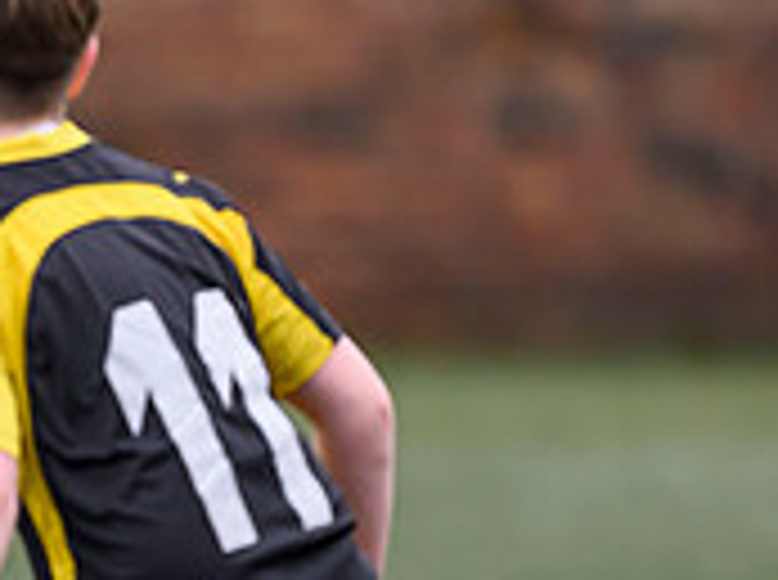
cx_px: -956
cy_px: 540
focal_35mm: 1759
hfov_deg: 1.1
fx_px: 39452
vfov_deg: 0.8
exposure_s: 1/1250
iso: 500
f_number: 3.5
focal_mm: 400
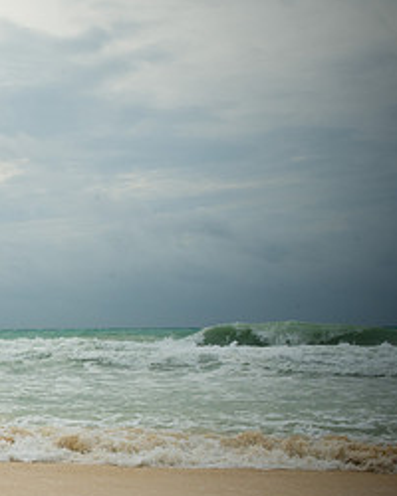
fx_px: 925
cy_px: 349
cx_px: -141
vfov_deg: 29.7
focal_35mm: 63
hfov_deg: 21.5
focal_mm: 29
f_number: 16
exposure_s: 1/250
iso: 400
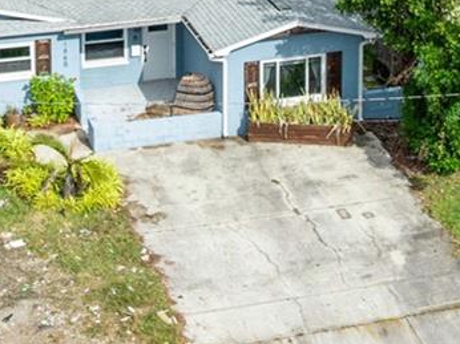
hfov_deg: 17.7
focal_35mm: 111
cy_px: -238
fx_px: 1474
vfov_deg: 12.4
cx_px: 303
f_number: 2.8
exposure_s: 1/2000
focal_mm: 12.29
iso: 100
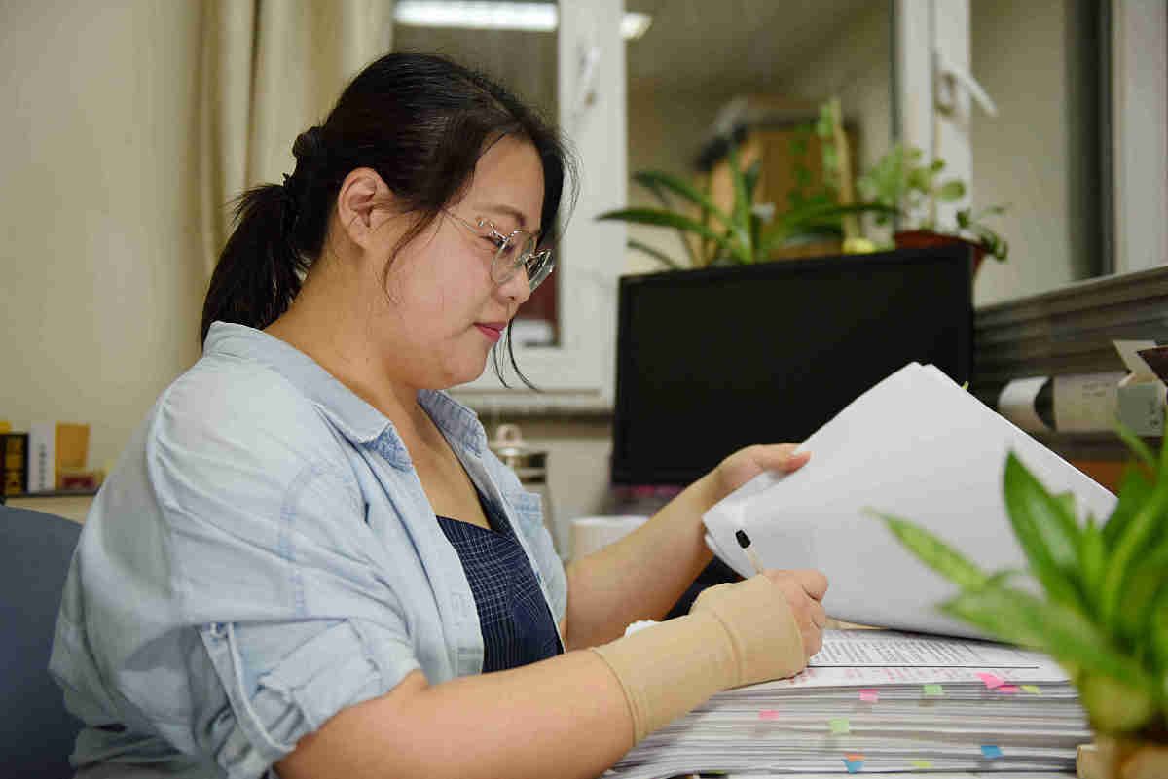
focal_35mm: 42
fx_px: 1363
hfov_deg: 46.4
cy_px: 390
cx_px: 584
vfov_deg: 31.9
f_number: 2.8
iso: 1000
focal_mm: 42
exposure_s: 1/160
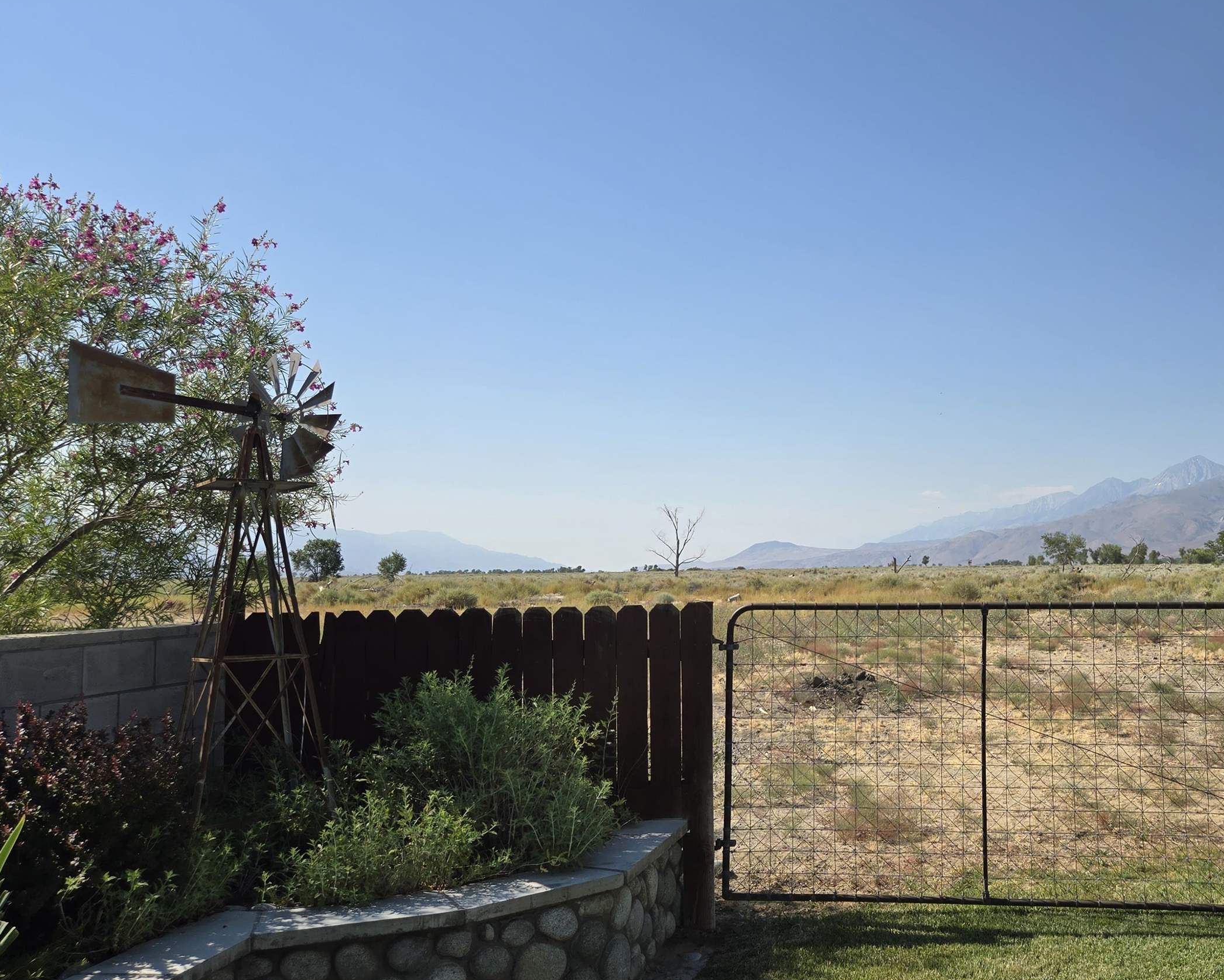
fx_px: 1195
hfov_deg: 52.3
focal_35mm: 33
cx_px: 890
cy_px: 481
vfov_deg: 44.5
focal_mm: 5.4
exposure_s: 1/2497
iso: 25
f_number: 1.8
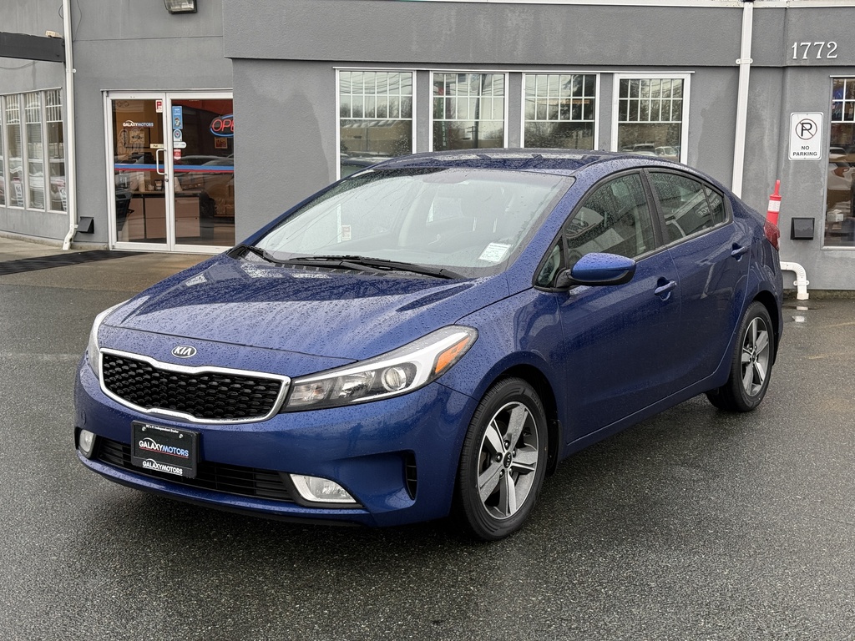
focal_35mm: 48
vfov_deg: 30.3
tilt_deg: -7.4
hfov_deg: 39.7
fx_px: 1186
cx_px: 428
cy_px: 320
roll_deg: -0.1
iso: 50
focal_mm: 6.76
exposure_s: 1/155
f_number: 1.78
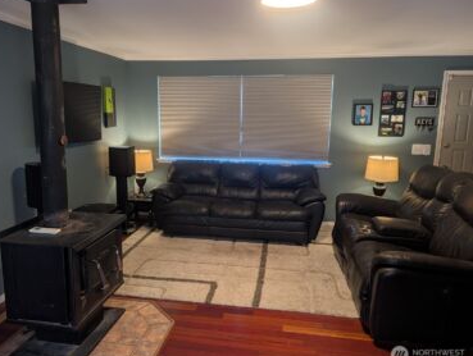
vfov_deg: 53.2
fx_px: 356
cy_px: 175
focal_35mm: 26
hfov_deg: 67.1
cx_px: 218
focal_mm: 6.9
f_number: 1.68
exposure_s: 1/120
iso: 36
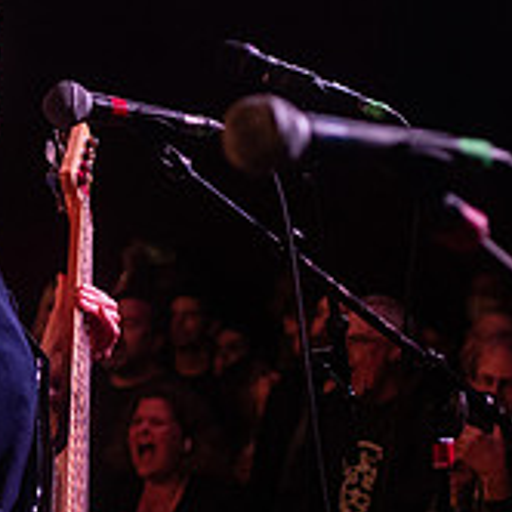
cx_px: -106
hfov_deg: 11.7
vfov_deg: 12.0
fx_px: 2443
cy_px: 205
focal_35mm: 146
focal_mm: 44
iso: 2000
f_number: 3.2
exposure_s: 1/160
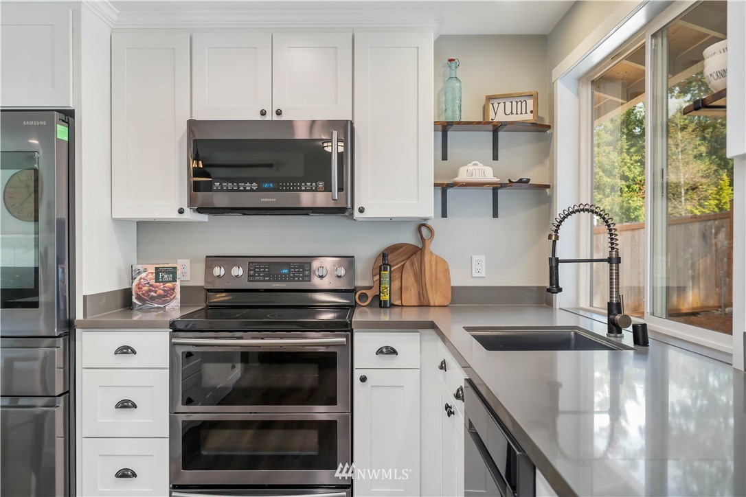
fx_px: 601
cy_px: 248
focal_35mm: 29
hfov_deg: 63.7
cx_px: 373
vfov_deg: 45.0
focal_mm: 29
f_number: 6.3
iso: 1250
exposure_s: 1/20
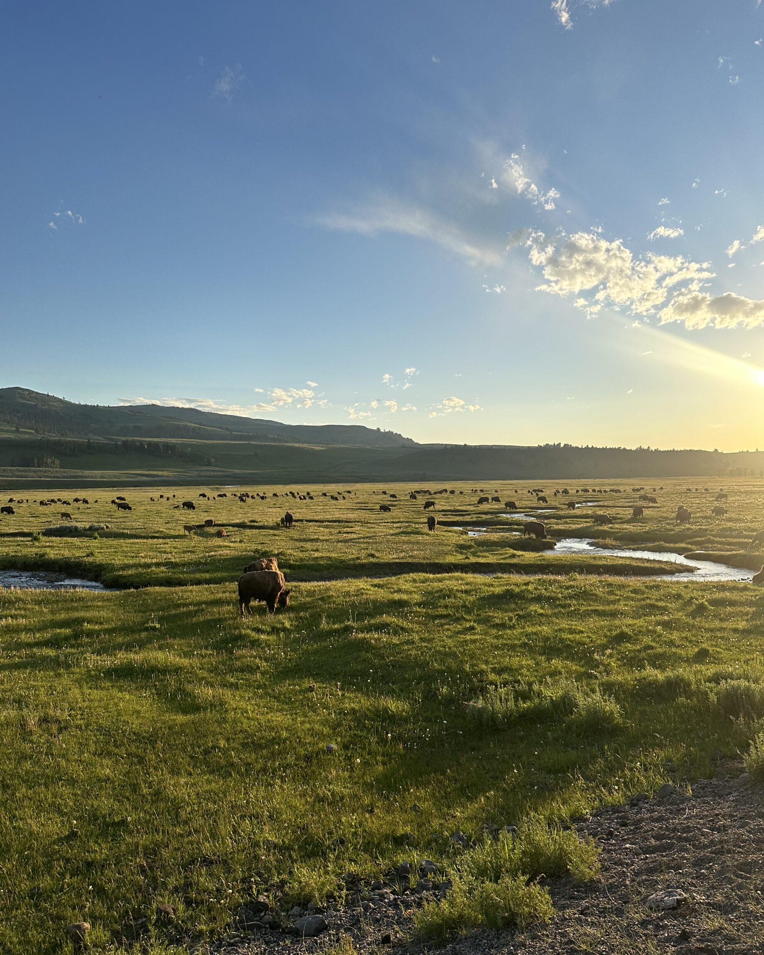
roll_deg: +0.2
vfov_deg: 66.0
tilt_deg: -0.1
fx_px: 735
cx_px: 372
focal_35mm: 26
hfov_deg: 54.9
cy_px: 488
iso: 80
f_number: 1.78
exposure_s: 1/2967
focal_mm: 6.86
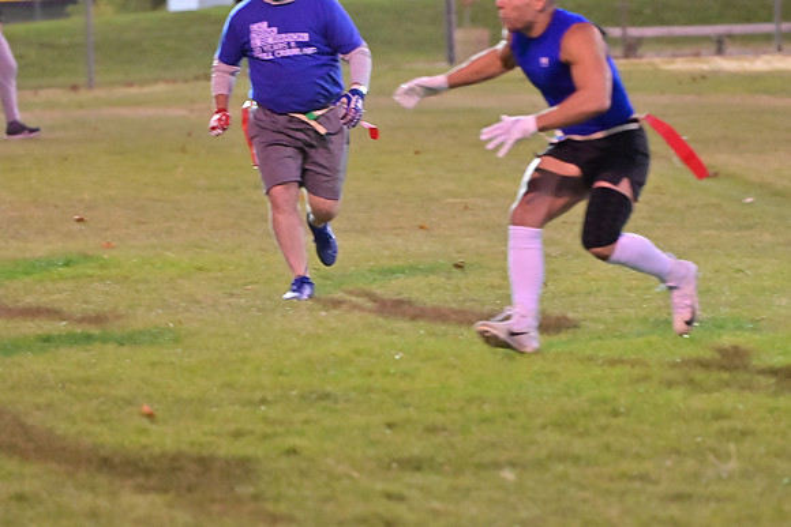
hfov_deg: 7.6
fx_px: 5934
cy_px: 264
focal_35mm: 270
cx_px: 396
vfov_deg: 5.1
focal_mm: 180
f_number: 4
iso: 6400
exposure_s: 1/400
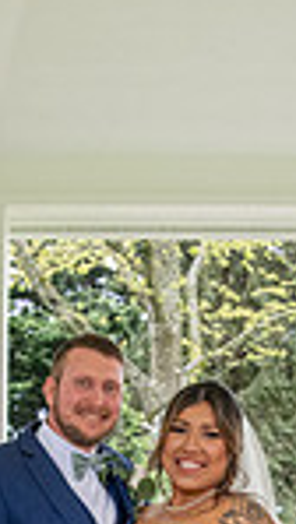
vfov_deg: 20.6
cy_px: 603
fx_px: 1365
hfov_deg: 12.4
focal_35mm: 98
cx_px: 187
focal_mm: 24
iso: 2000
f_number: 4
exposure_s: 1/320
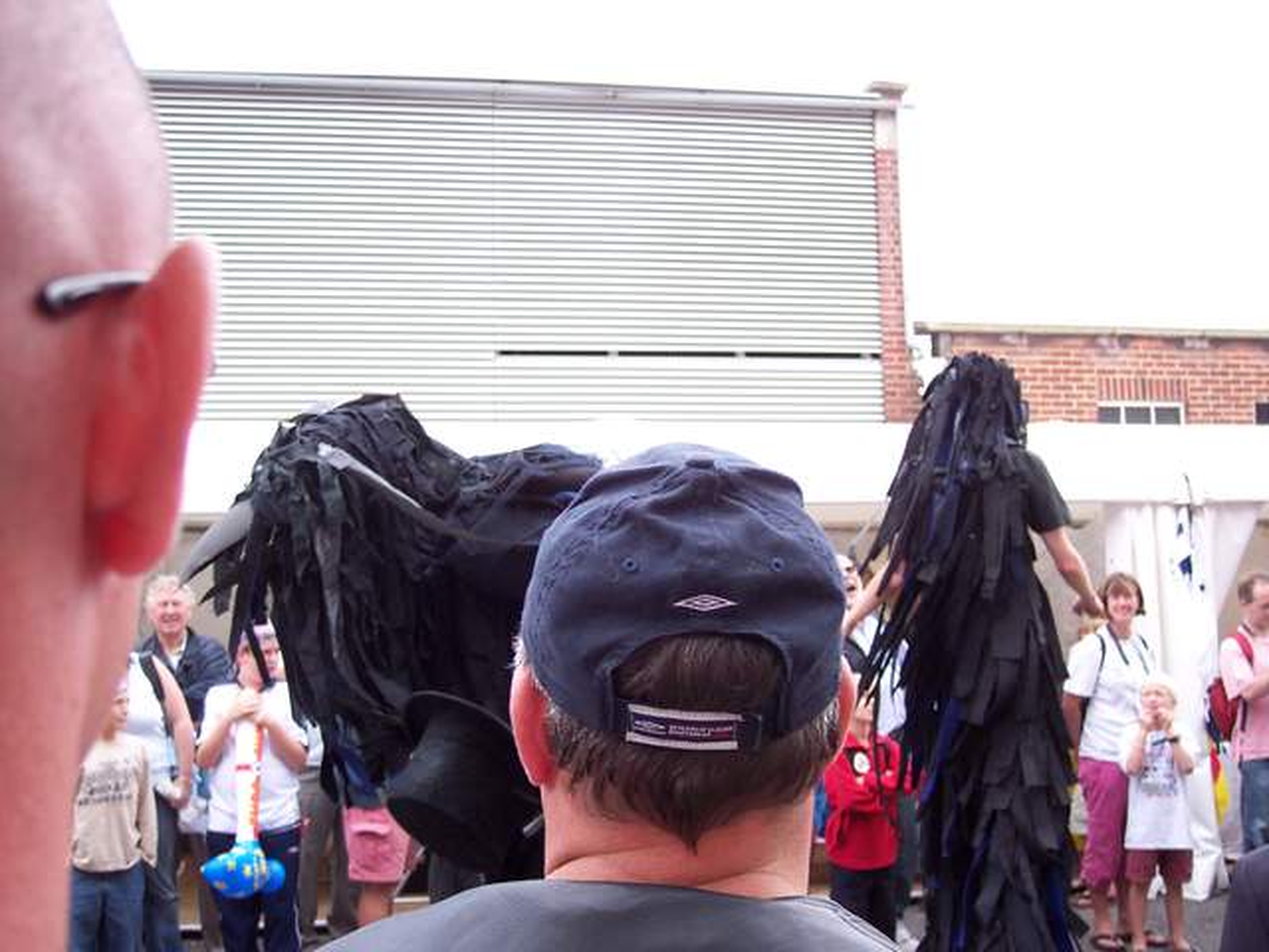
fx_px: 1393
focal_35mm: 38
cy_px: 476
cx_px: 634
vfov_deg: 37.7
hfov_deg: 49.0
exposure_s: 1/250
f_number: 2.8
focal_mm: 8
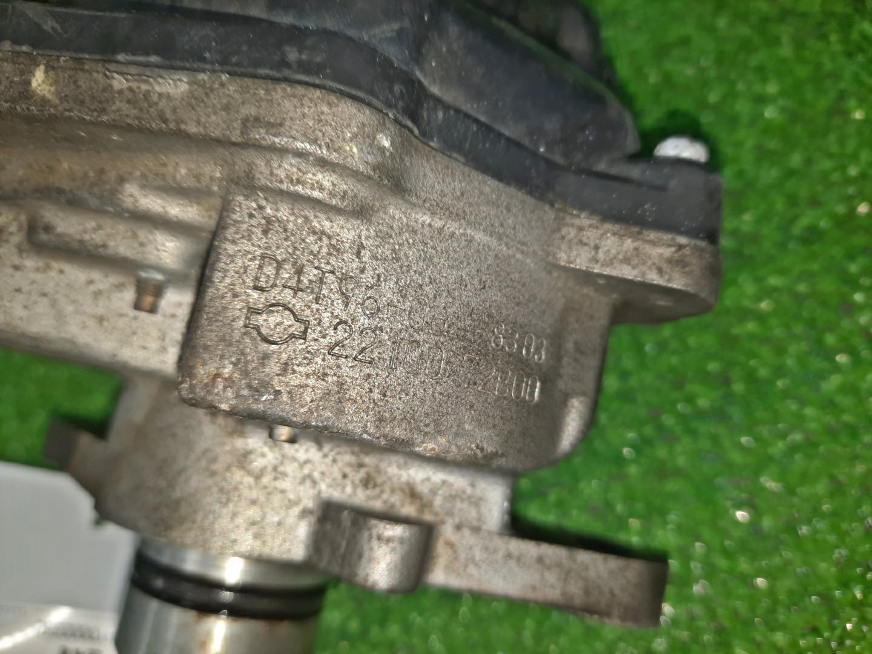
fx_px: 630
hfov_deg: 69.4
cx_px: 436
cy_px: 327
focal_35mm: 25
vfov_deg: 54.9
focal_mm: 4.6
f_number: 2
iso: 81
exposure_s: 1/50
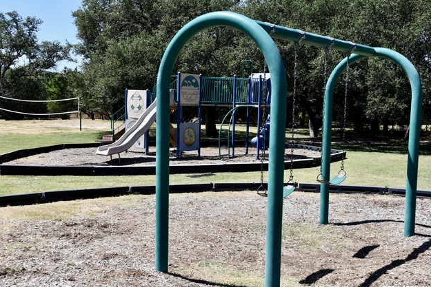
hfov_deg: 45.4
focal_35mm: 43
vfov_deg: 31.2
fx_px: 515
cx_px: 217
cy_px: 146
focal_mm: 28
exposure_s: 1/250
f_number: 8
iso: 100
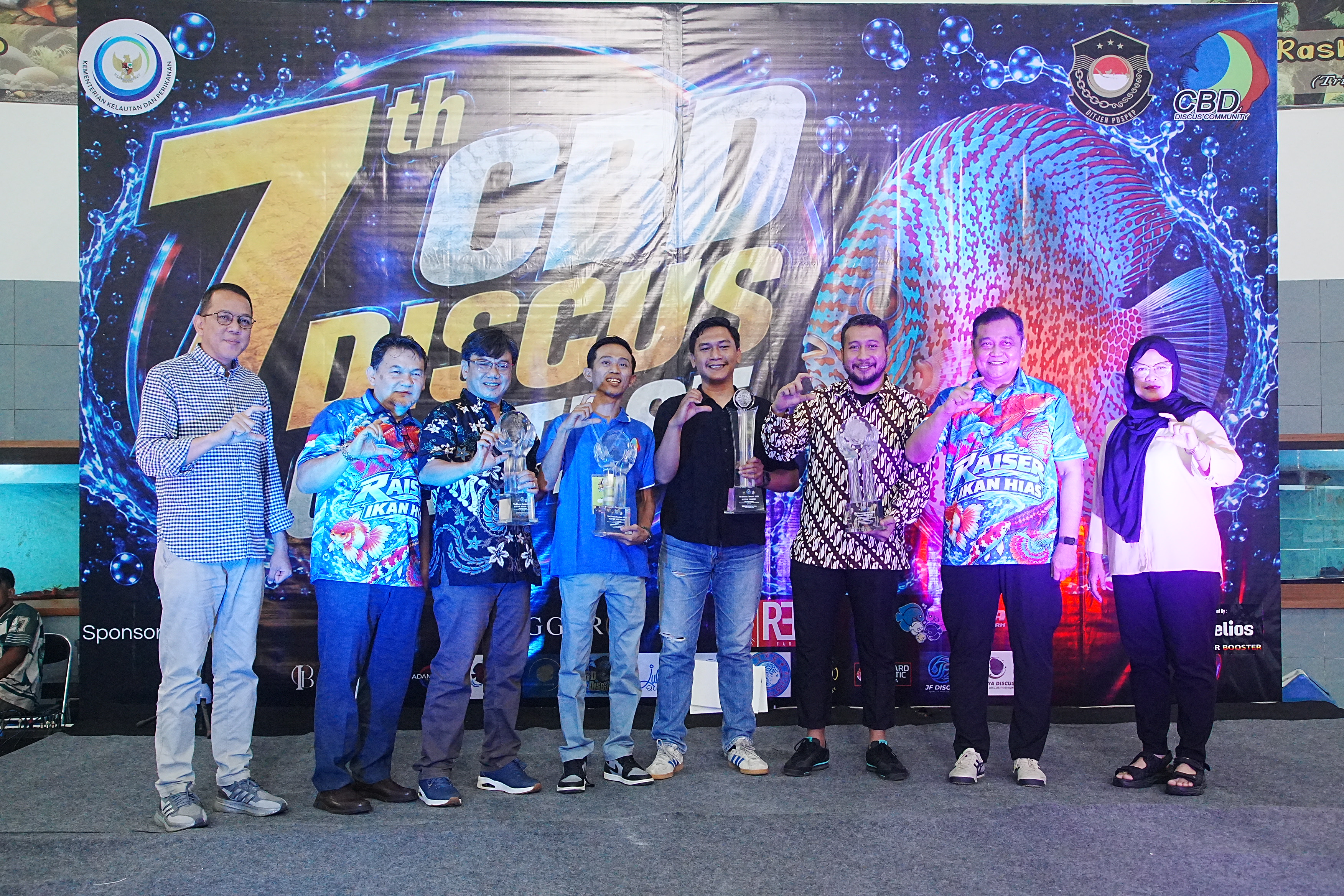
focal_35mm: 38
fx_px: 1419
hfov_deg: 50.7
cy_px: 448
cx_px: 672
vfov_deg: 35.1
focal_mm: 38
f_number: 6.3
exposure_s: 1/200
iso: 8000
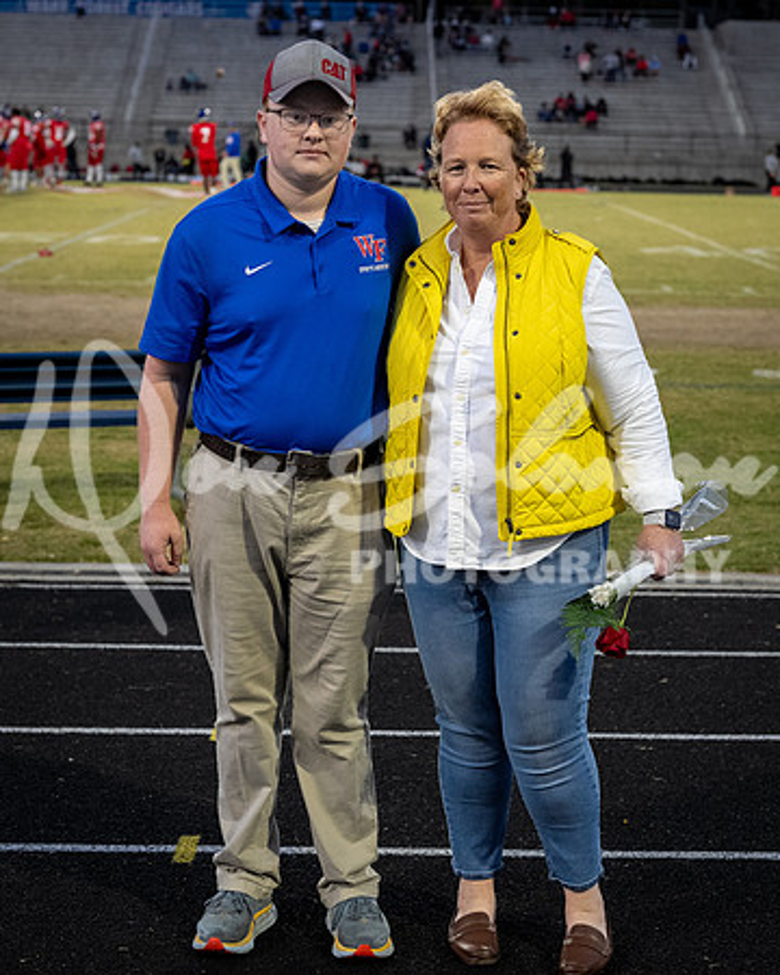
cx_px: 434
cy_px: 479
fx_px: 2067
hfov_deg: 21.4
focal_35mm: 72
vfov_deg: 26.5
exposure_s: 1/320
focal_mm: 50
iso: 1000
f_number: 3.5
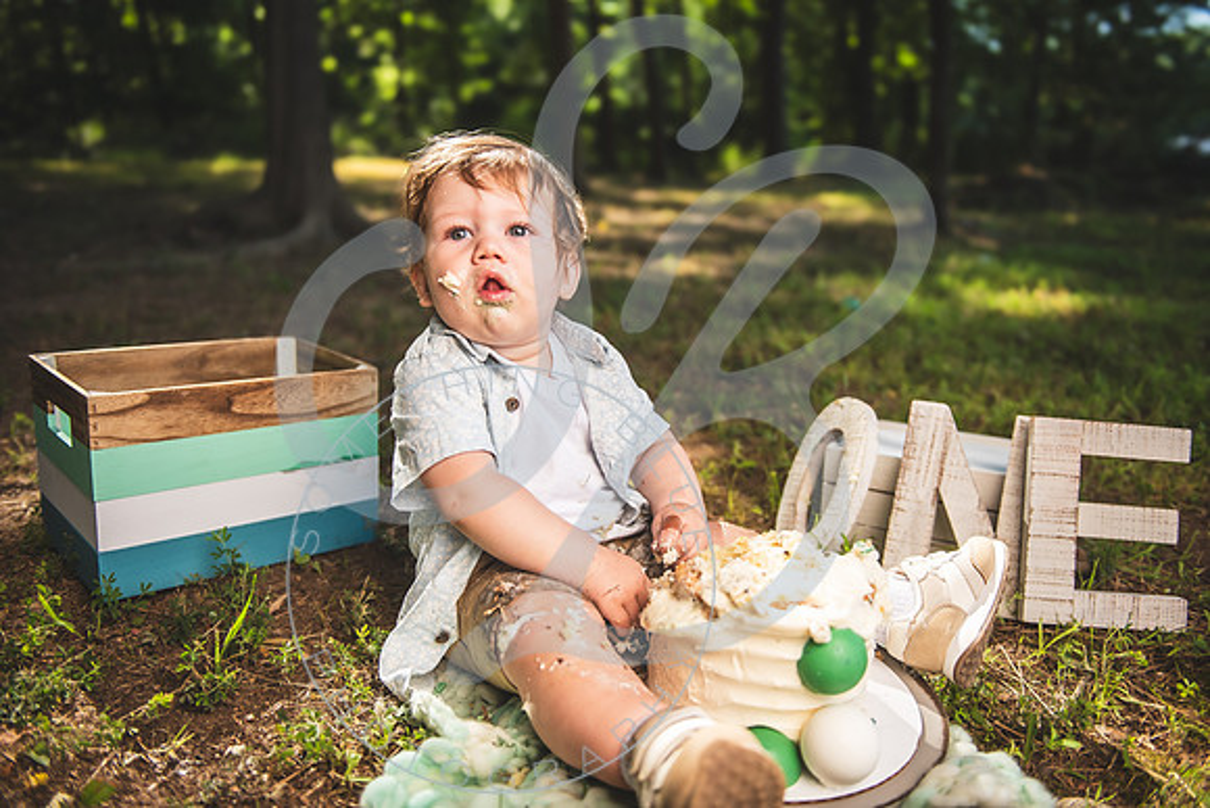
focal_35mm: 31
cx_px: 605
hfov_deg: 60.3
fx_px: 1042
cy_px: 404
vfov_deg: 42.3
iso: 100
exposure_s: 1/800
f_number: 2.8
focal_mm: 31
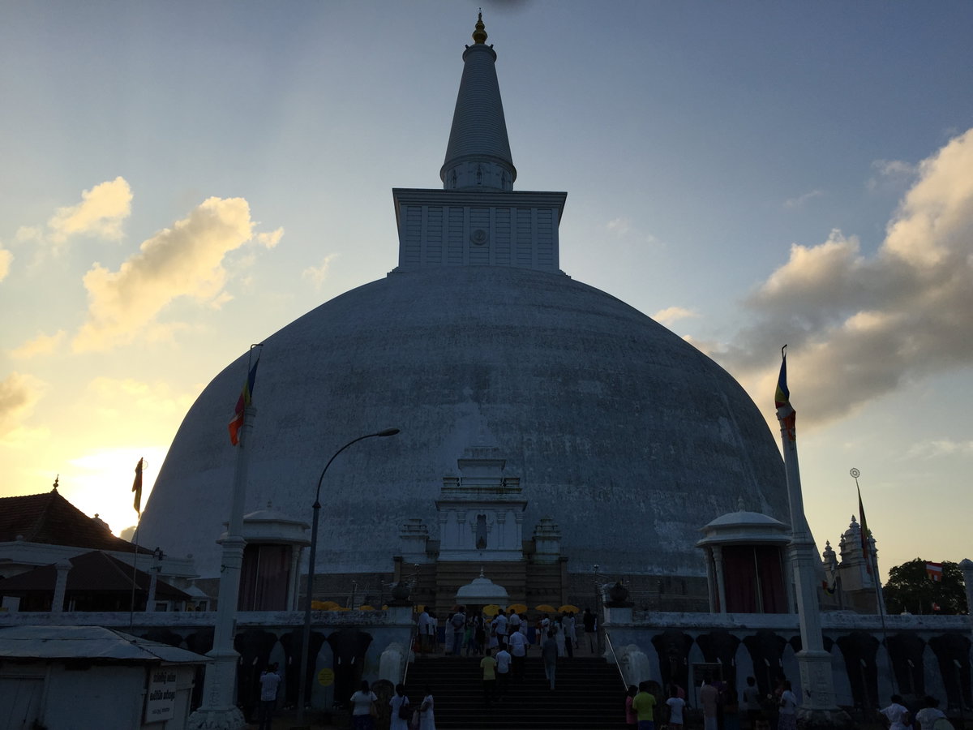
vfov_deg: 48.2
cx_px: 486
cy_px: 365
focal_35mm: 29
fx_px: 815
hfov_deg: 61.7
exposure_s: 1/1647
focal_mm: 4.15
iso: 32
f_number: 2.2
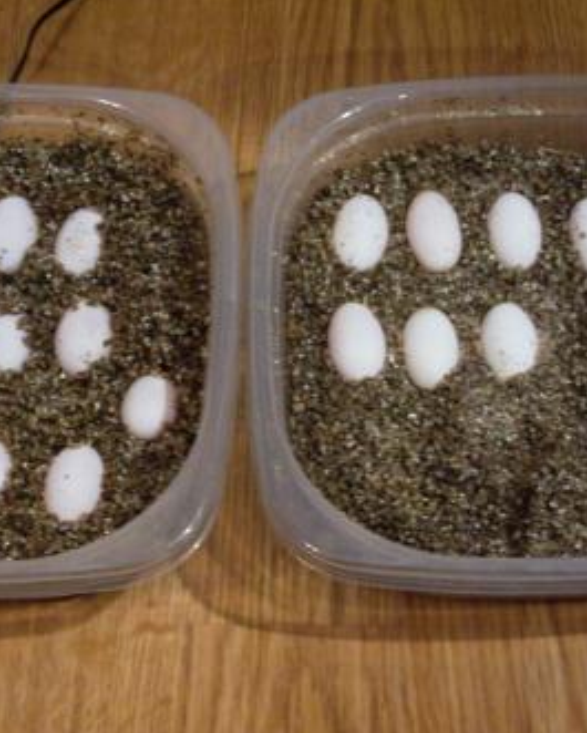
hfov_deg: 19.7
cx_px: 239
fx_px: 1693
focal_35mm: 78
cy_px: 365
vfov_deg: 24.4
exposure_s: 1/8
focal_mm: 9.8
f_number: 3.2
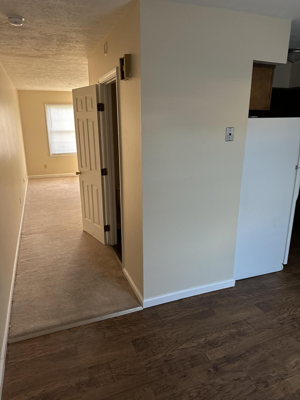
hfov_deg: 56.8
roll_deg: -1.7
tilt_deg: -16.1
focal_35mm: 24
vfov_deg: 71.6
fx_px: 277
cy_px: 200
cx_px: 150
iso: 500
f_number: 1.78
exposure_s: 1/60
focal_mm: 6.86
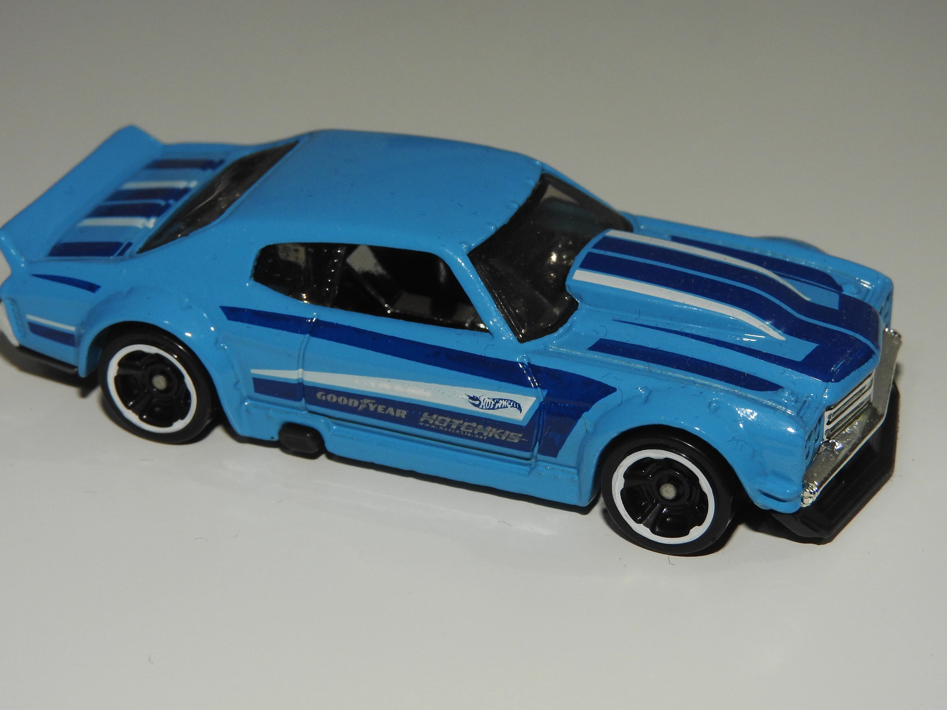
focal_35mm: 94
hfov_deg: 20.9
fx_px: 2572
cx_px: 459
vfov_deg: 15.7
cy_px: 336
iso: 200
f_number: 5
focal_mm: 15.2
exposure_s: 1/60
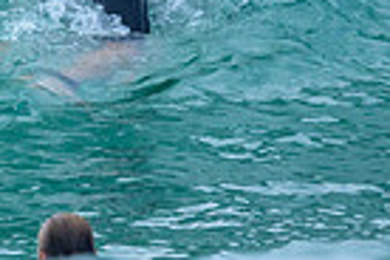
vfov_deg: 0.3
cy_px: -216
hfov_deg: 0.5
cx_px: -315
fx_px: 43763
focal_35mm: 4040
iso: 560
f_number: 6.3
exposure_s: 1/3200
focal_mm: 800
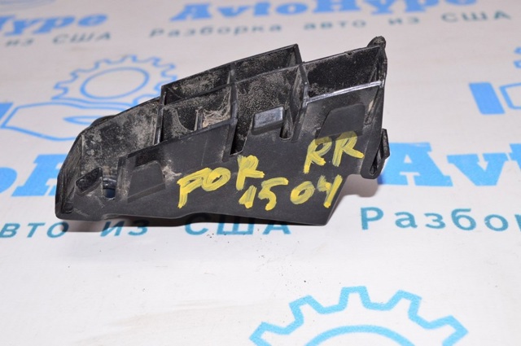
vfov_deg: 29.8
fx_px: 650
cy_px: 173
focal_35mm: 45
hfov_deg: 43.7
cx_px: 260
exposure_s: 1/160
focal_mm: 30
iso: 1600
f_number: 8
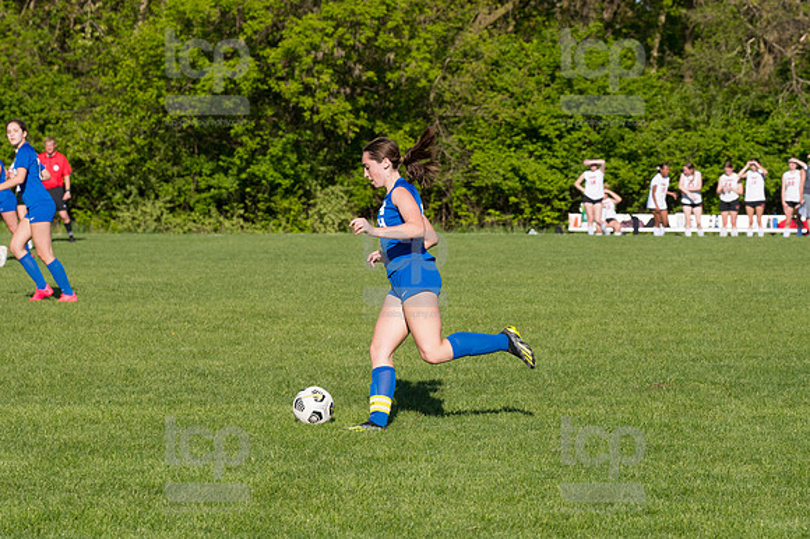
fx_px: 3440
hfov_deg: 13.4
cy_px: 270
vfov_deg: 9.0
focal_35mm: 153
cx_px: 405
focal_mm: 102
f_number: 5.6
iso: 250
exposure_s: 1/1600
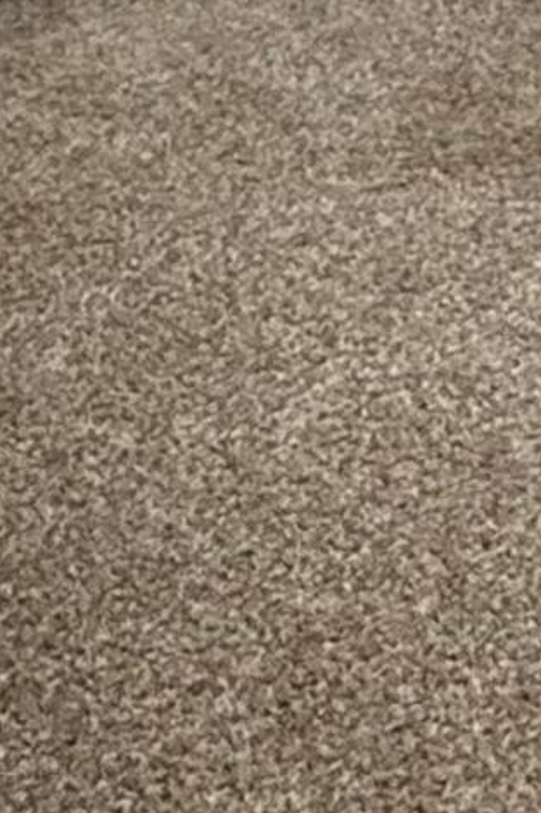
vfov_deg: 17.1
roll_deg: -0.9
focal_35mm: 93
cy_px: -739
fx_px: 2098
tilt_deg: -7.7
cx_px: 503
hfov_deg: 14.5
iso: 640
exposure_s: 1/60
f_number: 2.2
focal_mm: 2.22
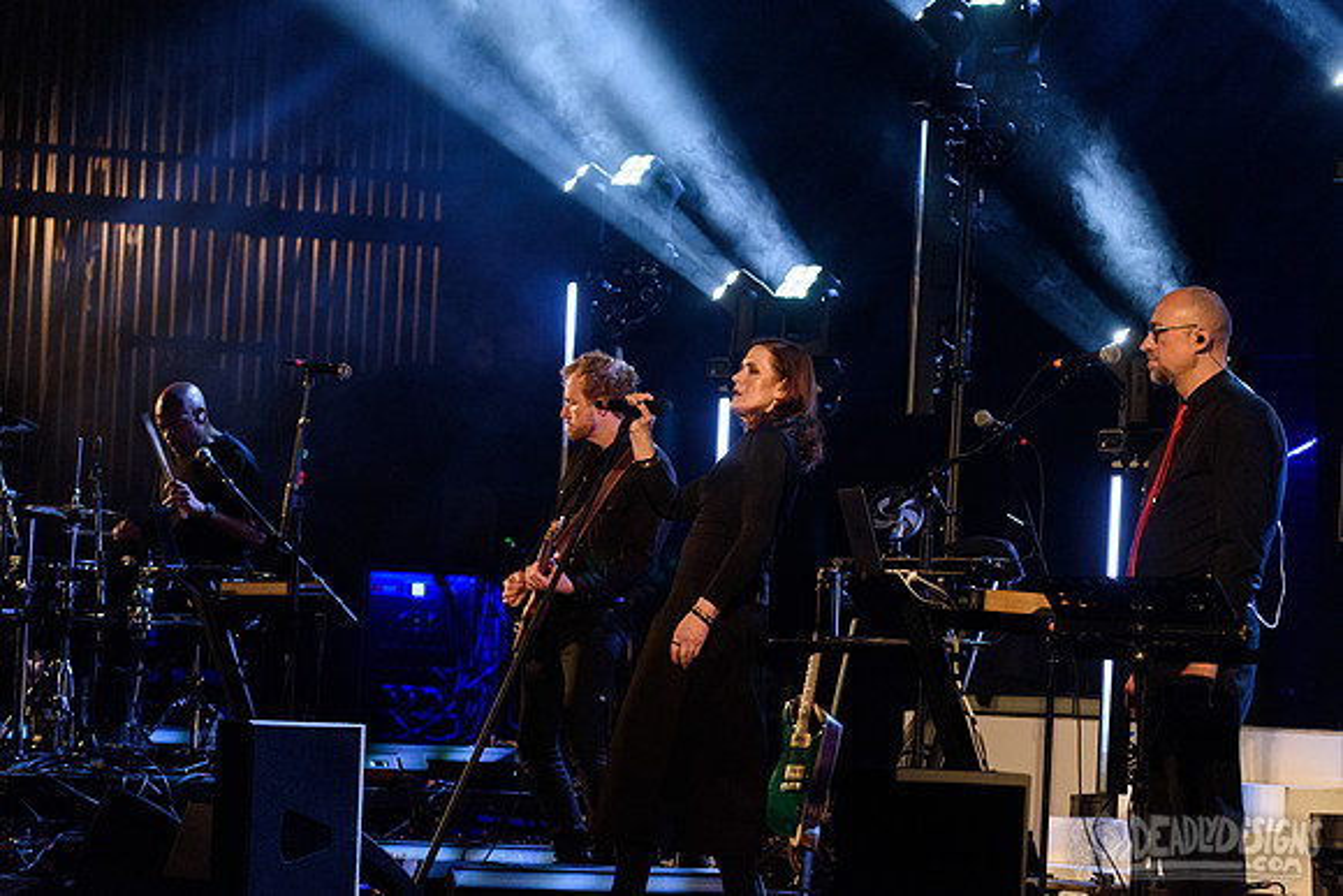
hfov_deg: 12.7
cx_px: 695
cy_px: 412
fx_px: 6042
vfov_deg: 8.5
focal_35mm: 162
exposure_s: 1/125
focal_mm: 150
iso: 4000
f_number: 5
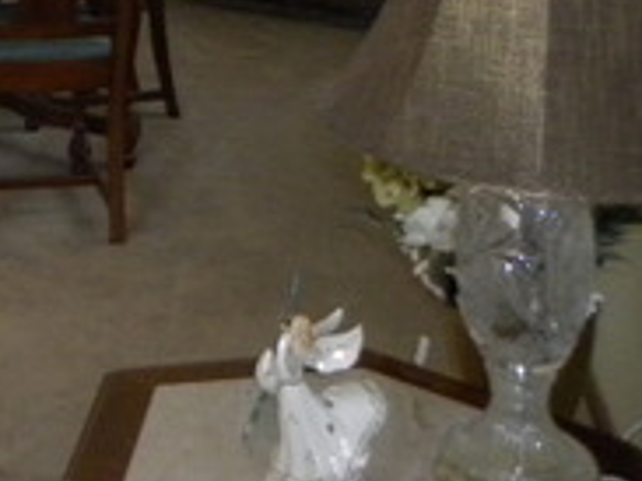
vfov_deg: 14.6
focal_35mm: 91
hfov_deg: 18.8
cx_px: -340
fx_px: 1687
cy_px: -334
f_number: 2.8
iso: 400
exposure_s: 1/30
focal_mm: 4.6
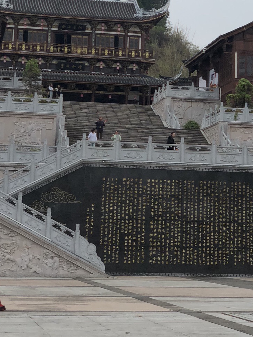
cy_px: 16
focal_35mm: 107
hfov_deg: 13.8
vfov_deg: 18.0
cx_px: 194
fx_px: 1043
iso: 16
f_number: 2.4
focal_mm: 6
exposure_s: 1/889
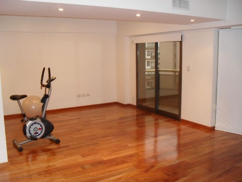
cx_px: 121
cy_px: 91
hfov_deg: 52.6
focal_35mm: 35
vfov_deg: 40.7
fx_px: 245
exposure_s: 1/45
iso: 240
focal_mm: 6.3
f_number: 3.2
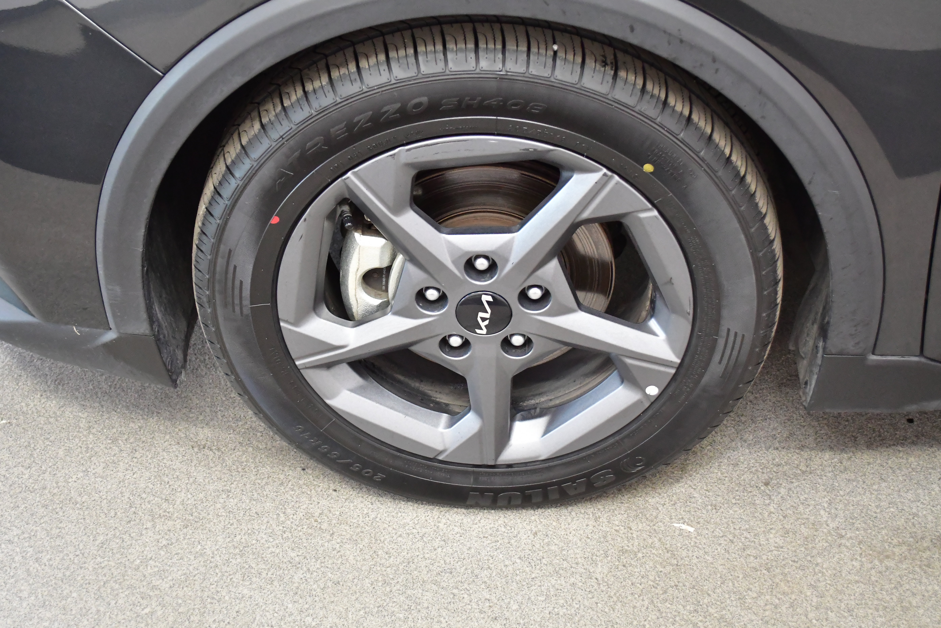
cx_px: 470
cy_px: 314
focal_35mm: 51
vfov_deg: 26.5
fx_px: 1333
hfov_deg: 38.9
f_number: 5
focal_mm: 34
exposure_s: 1/60
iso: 4000
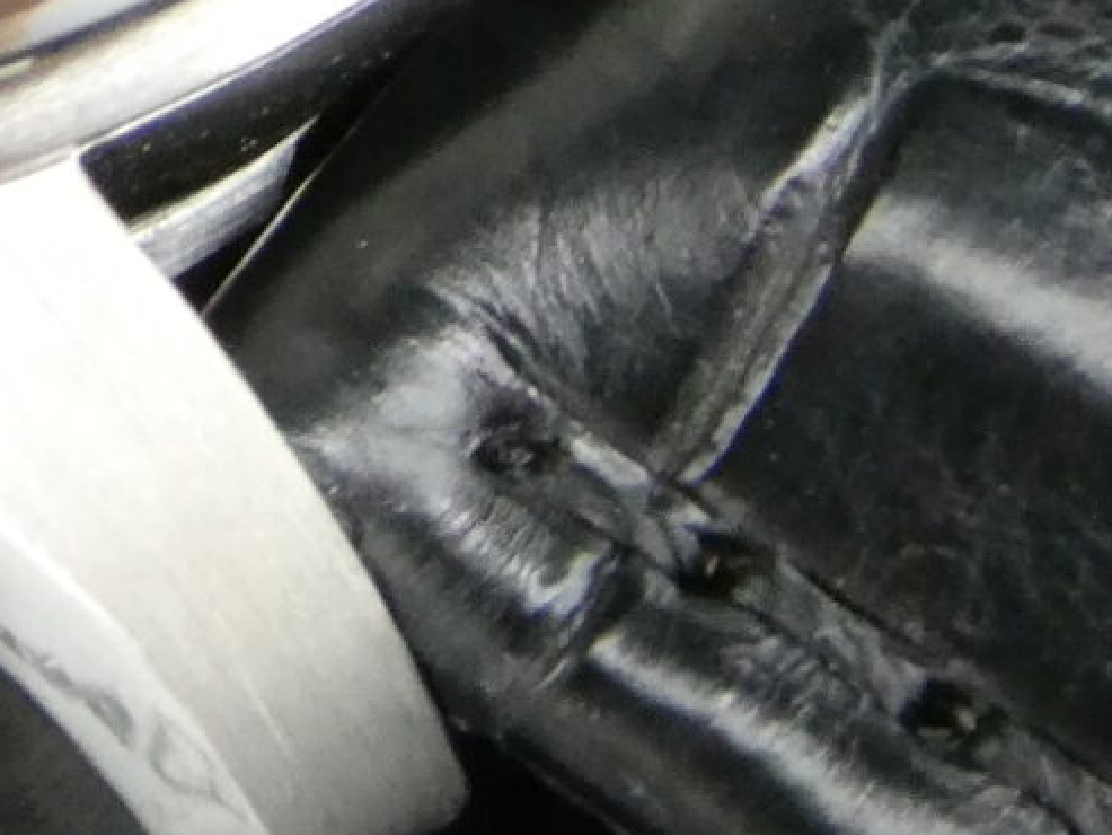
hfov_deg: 7.9
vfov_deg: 5.9
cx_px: -787
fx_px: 7840
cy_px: -925
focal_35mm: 244
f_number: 4
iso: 640
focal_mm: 8.4
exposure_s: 1/80
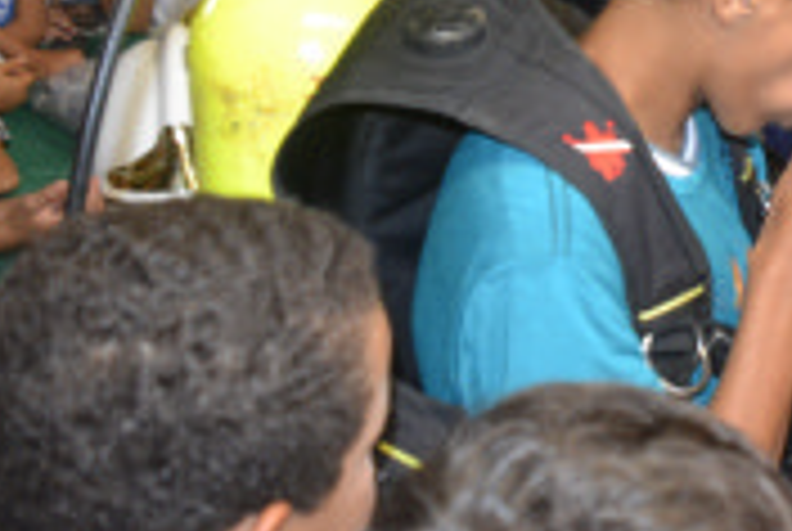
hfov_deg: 21.9
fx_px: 1873
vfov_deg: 15.4
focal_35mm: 85
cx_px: 986
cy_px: -137
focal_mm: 20
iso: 1400
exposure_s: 1/60
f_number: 3.5
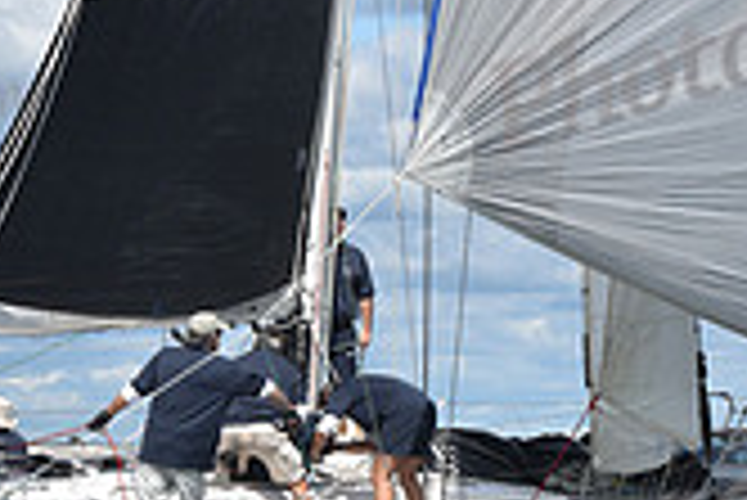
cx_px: 261
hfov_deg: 8.4
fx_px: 5067
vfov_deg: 5.6
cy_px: 331
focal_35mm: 244
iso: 250
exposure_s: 1/800
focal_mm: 70
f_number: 9
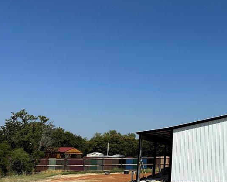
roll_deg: -2.4
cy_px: 115
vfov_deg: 33.2
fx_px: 302
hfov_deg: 38.2
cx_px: 207
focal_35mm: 45
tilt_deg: +8.3
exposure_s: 1/8929
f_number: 1.78
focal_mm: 6.86
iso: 80
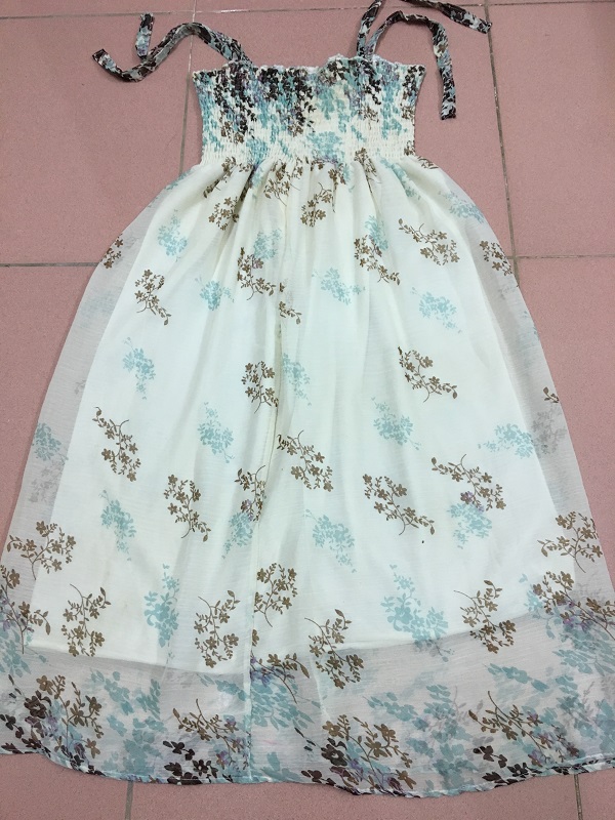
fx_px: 687
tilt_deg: -69.9
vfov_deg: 61.7
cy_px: 410
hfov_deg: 48.2
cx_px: 308
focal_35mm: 29
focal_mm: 4.15
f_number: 2.2
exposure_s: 1/33
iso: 160
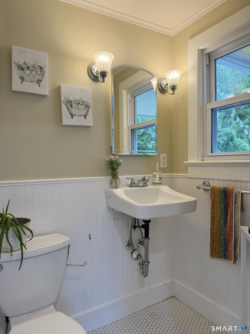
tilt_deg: -0.7
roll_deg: +0.4
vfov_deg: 71.6
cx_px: 125
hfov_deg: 56.8
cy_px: 167
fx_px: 231
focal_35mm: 24
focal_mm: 6.76
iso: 200
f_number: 1.78
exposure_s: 1/214
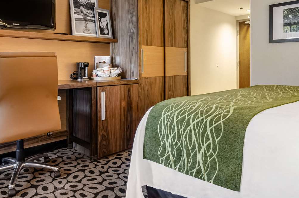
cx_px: 166
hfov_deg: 71.9
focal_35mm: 25
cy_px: 81
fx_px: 205
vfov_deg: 51.3
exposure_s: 1/10
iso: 400
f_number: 13
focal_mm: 11
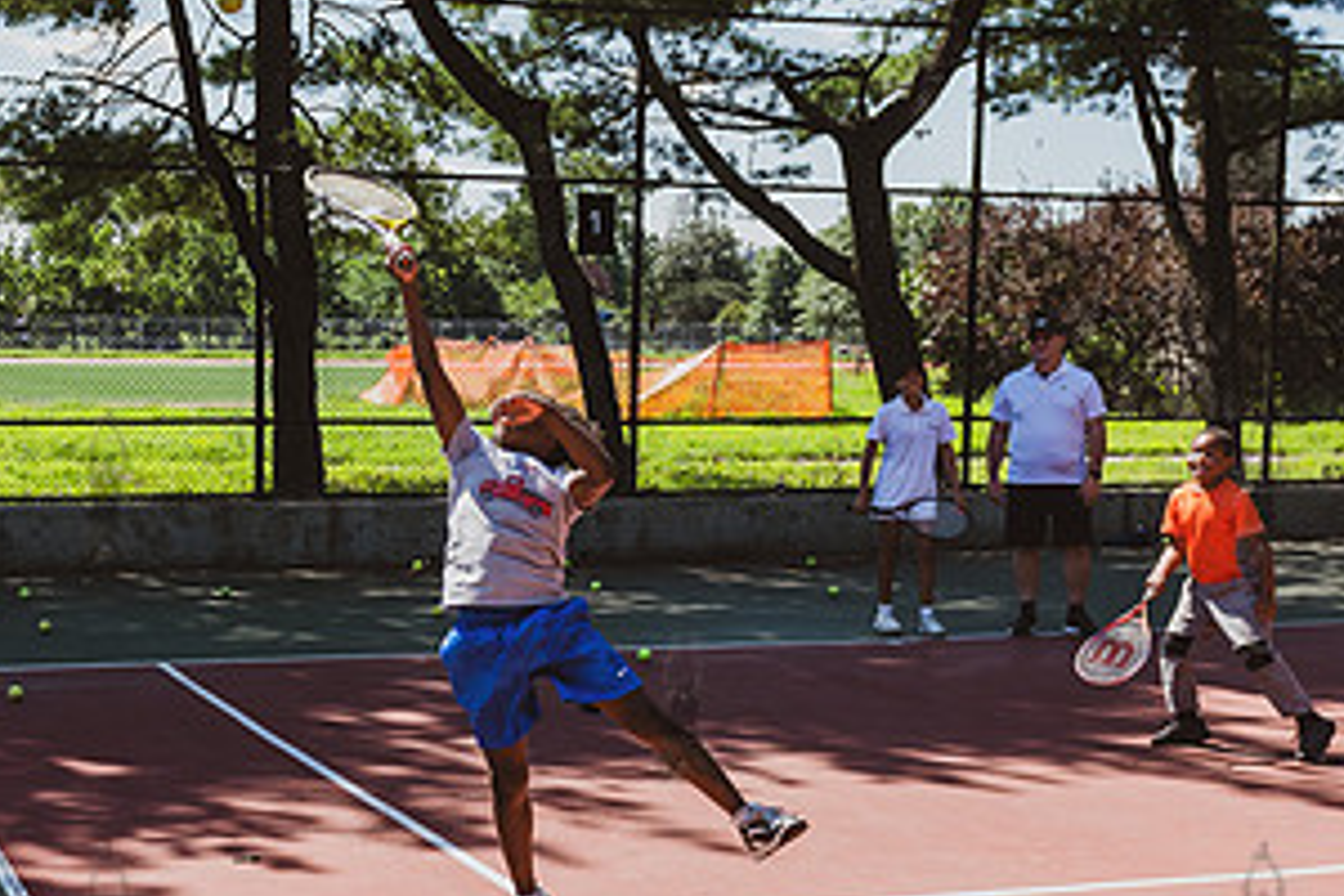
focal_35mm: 60
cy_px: 625
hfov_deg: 33.0
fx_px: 2240
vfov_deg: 22.5
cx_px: 400
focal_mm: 24
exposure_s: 1/1250
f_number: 3.5
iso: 200
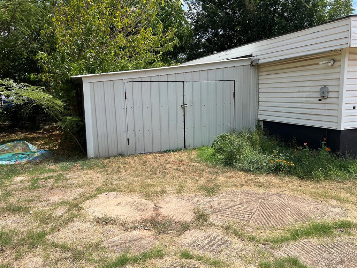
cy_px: 134
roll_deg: +1.5
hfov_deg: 67.3
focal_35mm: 26
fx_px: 268
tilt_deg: -9.4
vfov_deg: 53.1
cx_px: 178
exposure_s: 1/4444
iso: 50
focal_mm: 5.7
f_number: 1.5
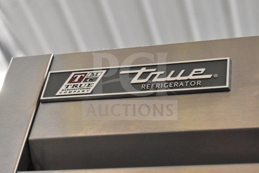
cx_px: 130
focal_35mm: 82
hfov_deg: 24.6
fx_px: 594
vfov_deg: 16.6
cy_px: 86
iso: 4000
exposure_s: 1/100
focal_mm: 55
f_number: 5.6
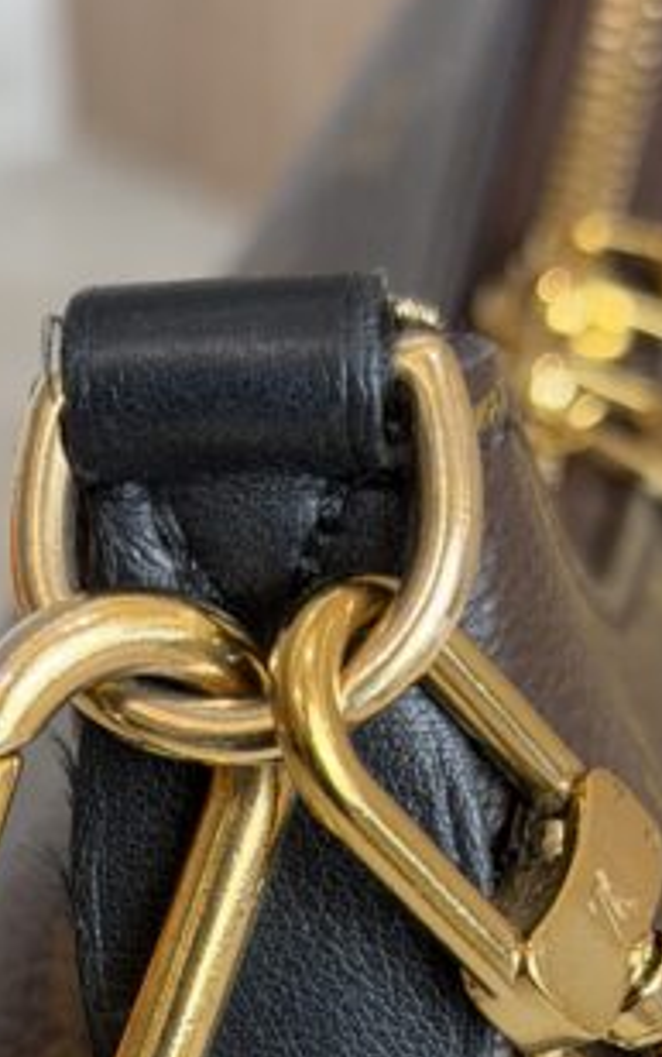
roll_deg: +2.2
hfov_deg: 9.9
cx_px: 134
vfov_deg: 15.5
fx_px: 3803
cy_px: 1067
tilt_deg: -31.6
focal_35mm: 132
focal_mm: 6.76
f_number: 1.78
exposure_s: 1/60
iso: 100
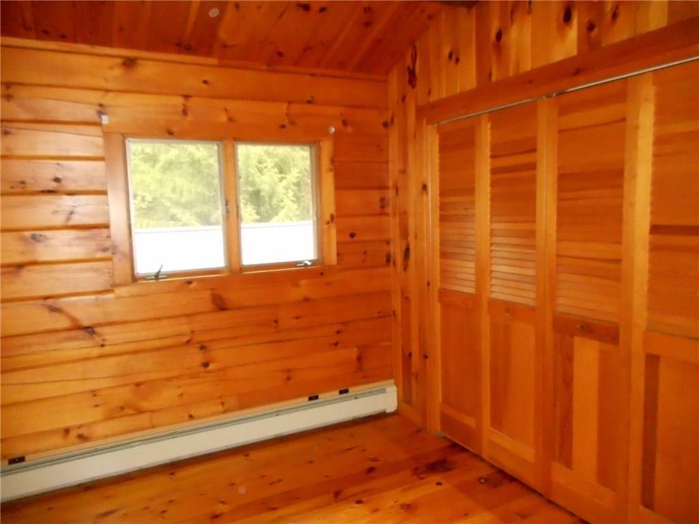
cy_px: 262
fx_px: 505
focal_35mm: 25
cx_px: 350
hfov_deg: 69.4
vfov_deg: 54.9
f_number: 3.7
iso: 1250
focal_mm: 4.5
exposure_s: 1/25
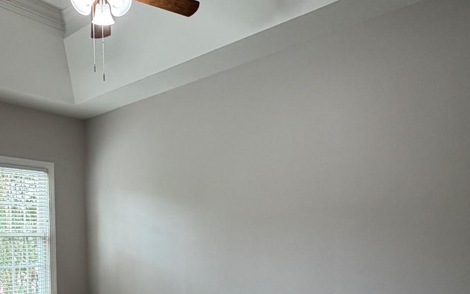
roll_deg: +2.0
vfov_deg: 35.0
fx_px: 448
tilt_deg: +0.9
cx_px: 172
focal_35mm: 35
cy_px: 239
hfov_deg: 54.6
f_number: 2.2
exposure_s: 1/60
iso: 200
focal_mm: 2.22
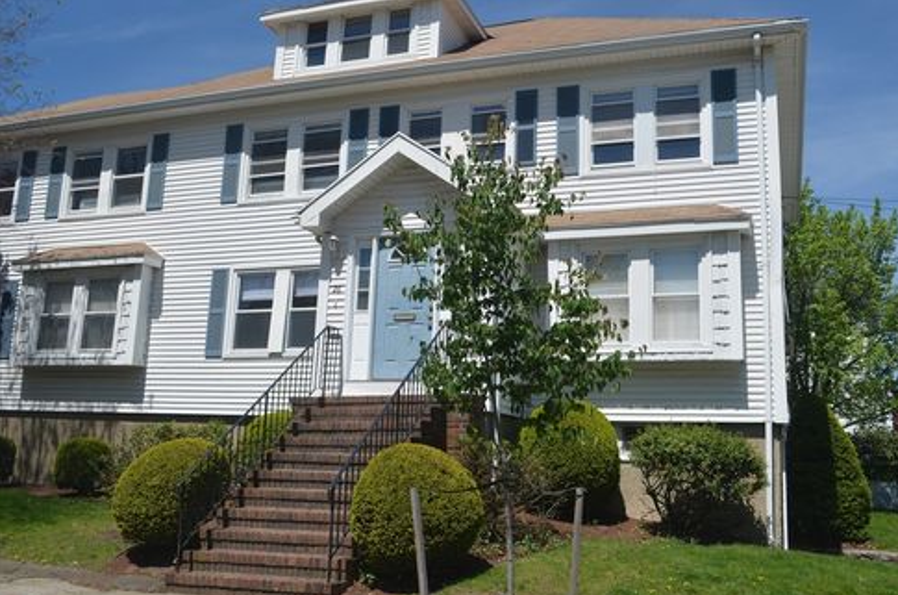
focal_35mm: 34
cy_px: 305
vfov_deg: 38.7
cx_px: 461
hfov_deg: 55.9
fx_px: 846
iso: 100
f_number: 8
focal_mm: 22
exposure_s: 1/320
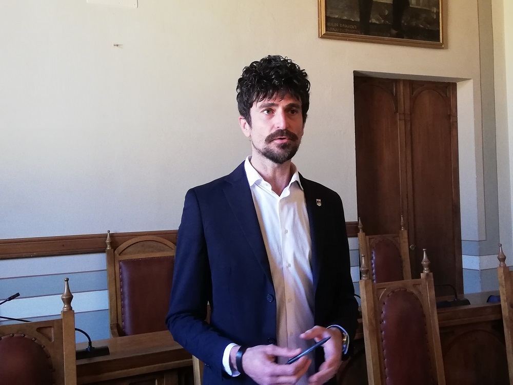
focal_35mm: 41
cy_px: 192
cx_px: 256
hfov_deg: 45.8
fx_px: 608
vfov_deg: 35.1
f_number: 2.2
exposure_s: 1/33.3
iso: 400
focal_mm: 3.81
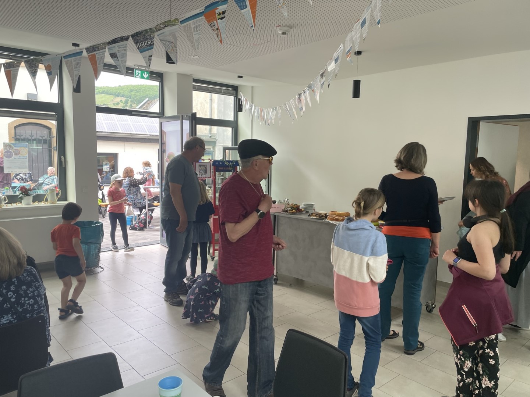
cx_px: 265
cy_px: 198
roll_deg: -1.6
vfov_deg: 53.1
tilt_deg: -6.9
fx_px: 398
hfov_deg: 67.3
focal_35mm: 26
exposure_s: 1/121
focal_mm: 4.2
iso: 40
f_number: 1.6
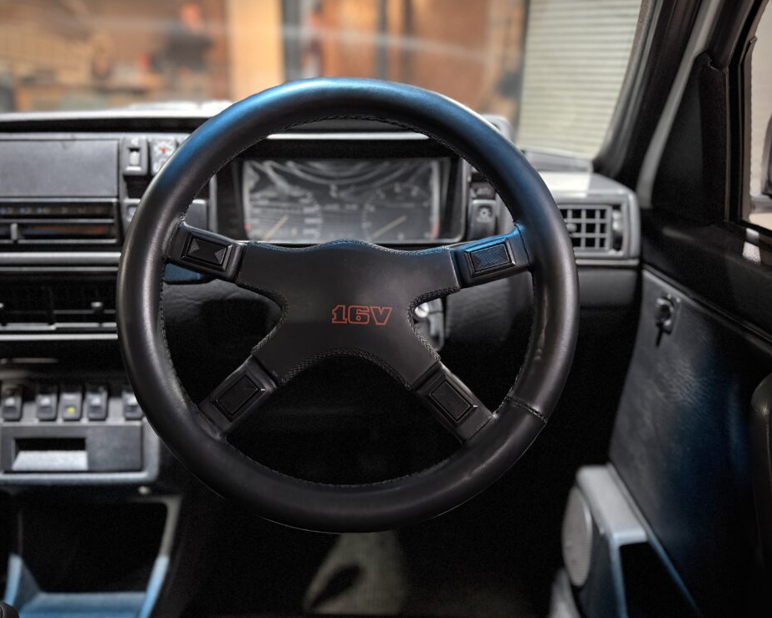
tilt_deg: -21.3
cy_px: 304
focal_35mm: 26
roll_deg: -0.1
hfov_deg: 65.9
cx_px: 346
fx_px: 594
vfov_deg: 54.9
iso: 1250
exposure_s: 1/25
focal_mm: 6.76
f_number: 1.78
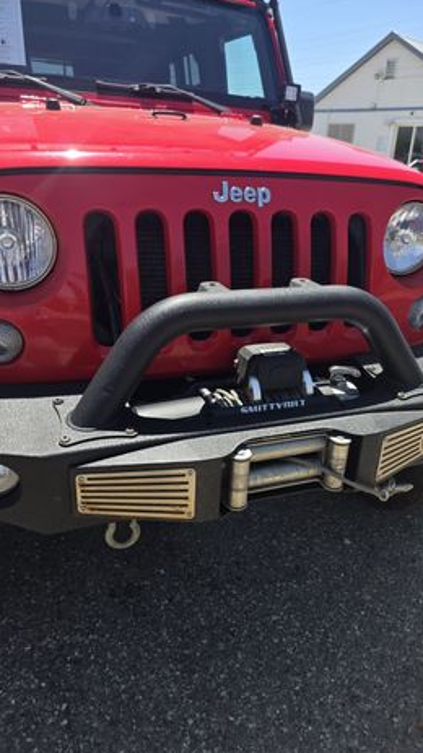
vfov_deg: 71.9
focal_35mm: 26
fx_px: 519
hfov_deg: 44.2
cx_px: 238
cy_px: 384
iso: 80
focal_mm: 6.3
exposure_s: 1/2490
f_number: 1.7
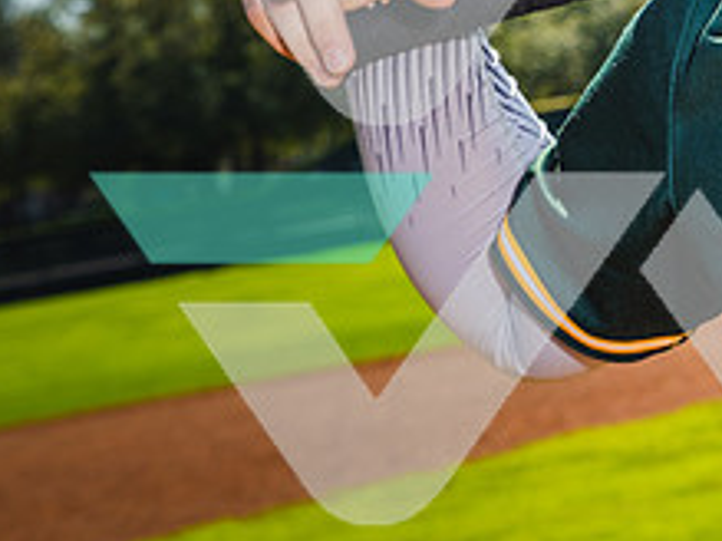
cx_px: 940
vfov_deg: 8.6
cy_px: -51
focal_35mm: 171
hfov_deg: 11.3
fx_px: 3565
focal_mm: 67
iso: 100
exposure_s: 1/125
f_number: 9
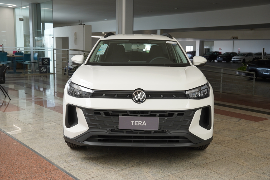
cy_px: 90
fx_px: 315
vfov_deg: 31.9
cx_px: 135
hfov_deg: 46.4
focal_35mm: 42
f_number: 4
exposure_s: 1/100
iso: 160
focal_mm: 28
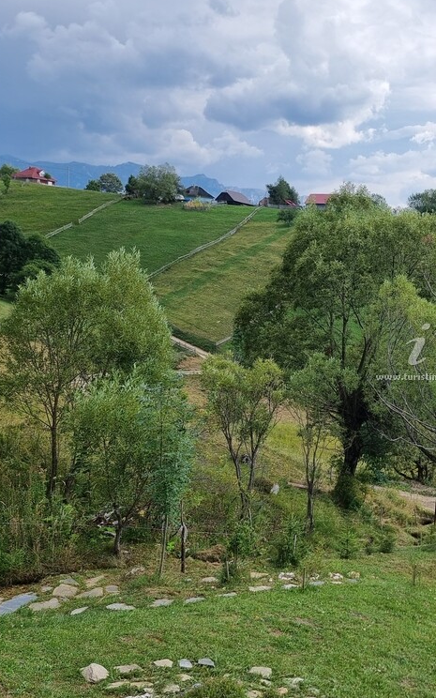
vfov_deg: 55.3
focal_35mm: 35
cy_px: 339
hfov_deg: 34.0
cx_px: 406
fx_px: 665
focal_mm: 6.7
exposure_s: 1/832
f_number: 1.8
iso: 50
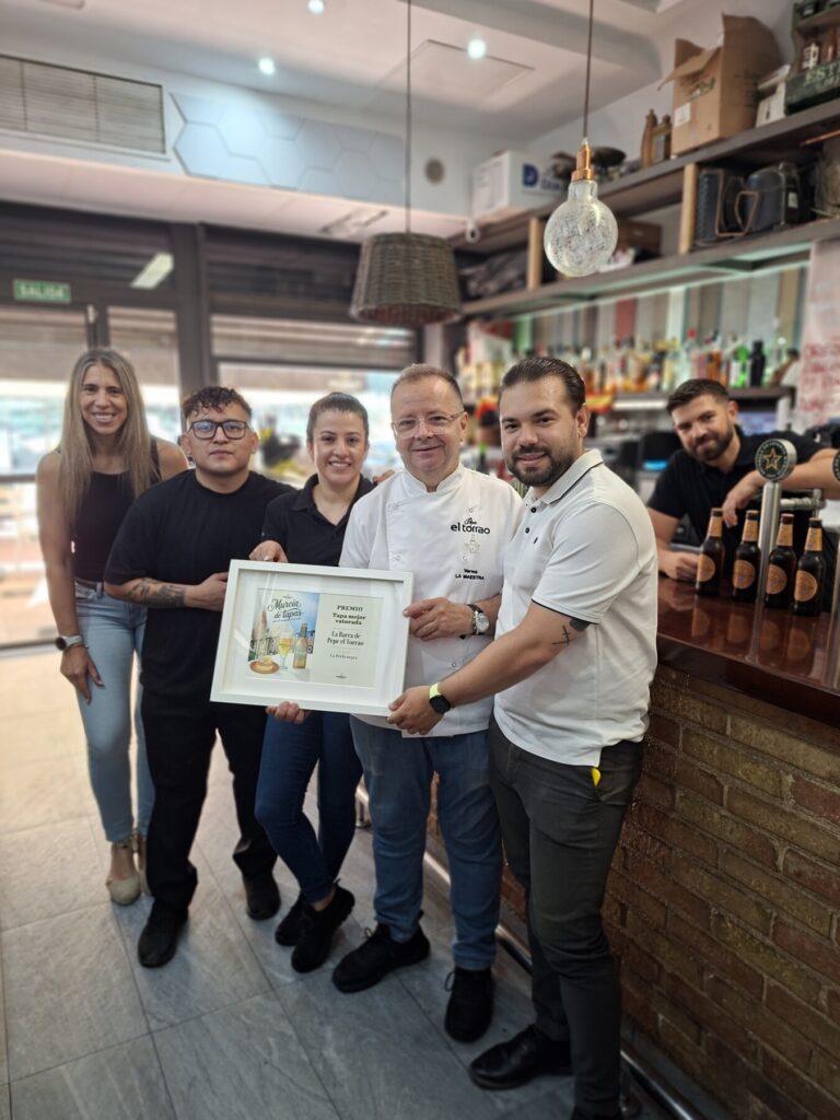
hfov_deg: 58.9
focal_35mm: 23
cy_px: 560
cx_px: 420
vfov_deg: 73.9
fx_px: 744
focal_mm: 5.54
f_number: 1.8
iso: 250
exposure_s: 1/100
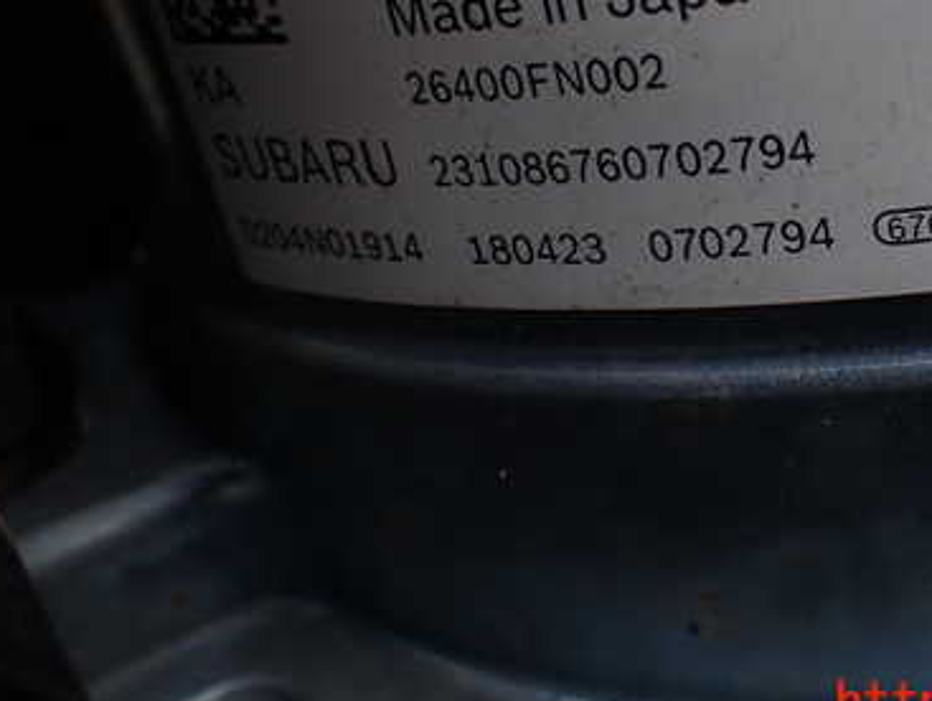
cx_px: 648
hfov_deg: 38.3
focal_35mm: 49
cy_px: 165
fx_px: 1321
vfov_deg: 29.2
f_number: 3.2
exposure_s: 1/125
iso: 100
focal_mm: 5.4
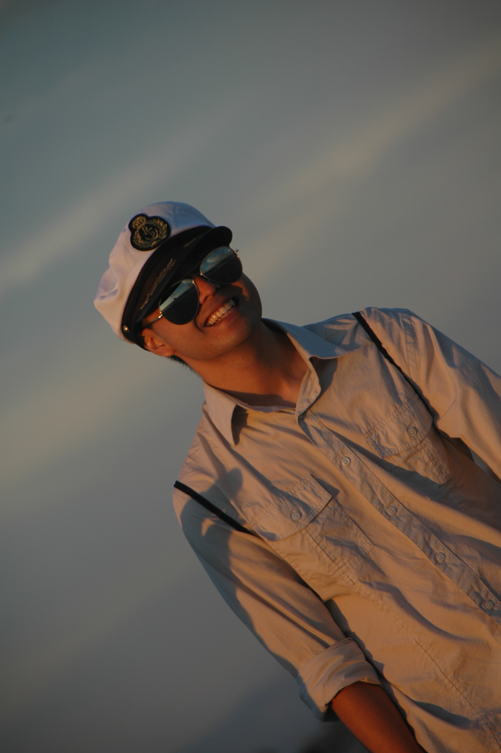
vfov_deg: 6.9
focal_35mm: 300
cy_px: 376
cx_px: 250
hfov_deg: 4.6
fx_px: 6274
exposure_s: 1/250
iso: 200
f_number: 5.6
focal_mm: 200
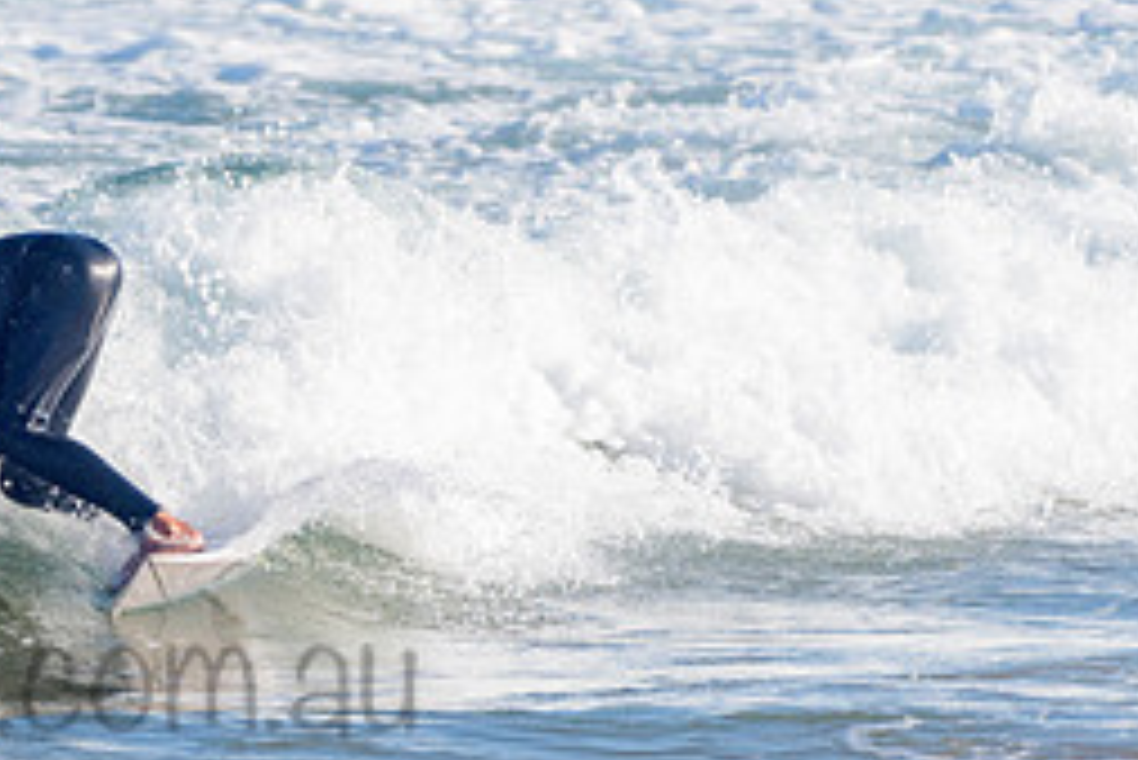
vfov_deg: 1.0
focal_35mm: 1406
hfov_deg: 1.5
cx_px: -31
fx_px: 44469
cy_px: 437
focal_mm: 500
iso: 160
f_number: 5.6
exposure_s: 1/2000
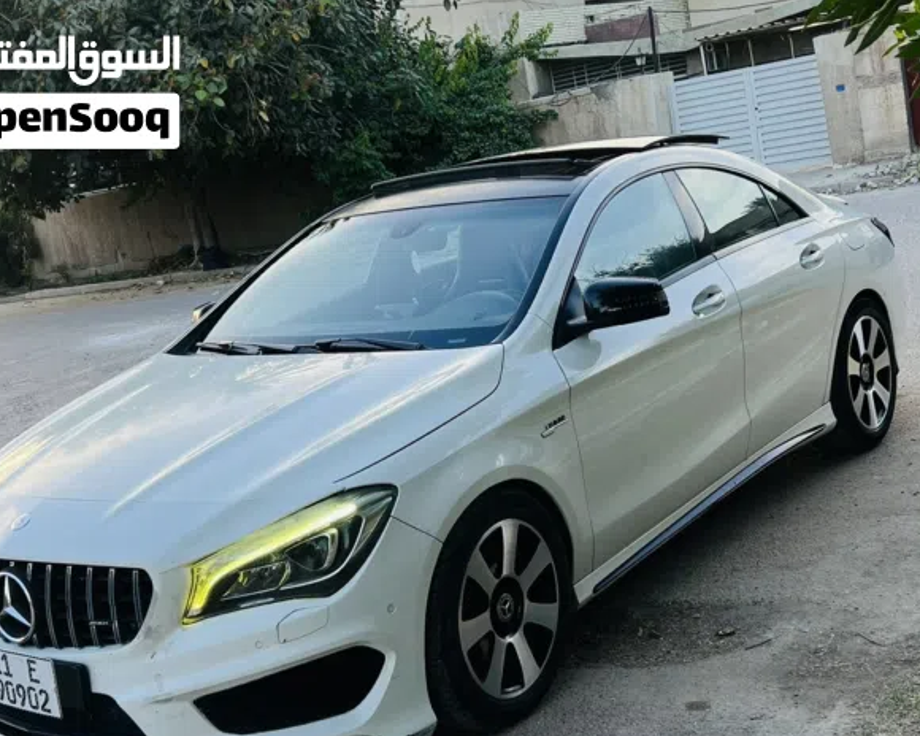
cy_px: 378
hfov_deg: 62.1
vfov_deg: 51.5
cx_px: 419
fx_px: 762
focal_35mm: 28
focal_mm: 5.7
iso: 40
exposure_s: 1/279
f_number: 1.5
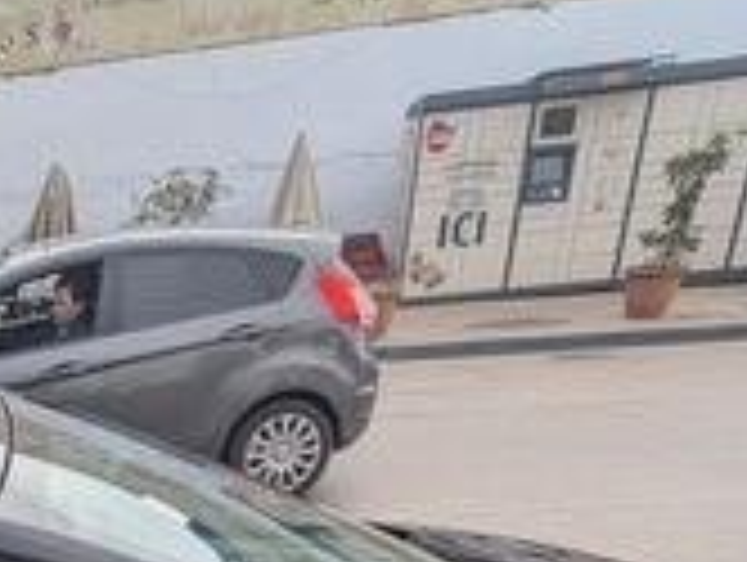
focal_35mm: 47
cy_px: 847
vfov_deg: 24.2
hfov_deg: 32.9
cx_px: -158
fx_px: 1016
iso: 37
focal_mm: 2.23
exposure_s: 1/2381
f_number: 1.95
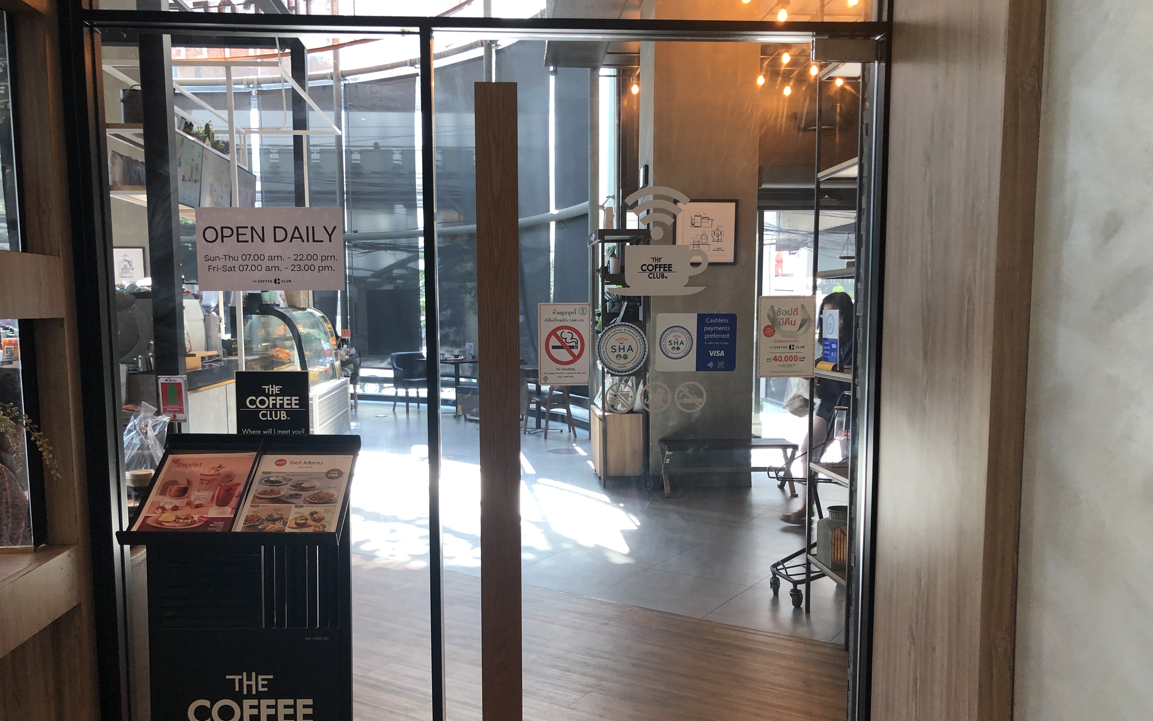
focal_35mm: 30
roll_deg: -0.3
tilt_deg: -7.5
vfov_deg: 41.7
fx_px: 943
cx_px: 574
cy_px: 426
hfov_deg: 62.9
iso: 25
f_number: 1.8
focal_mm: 3.99
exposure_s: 1/33
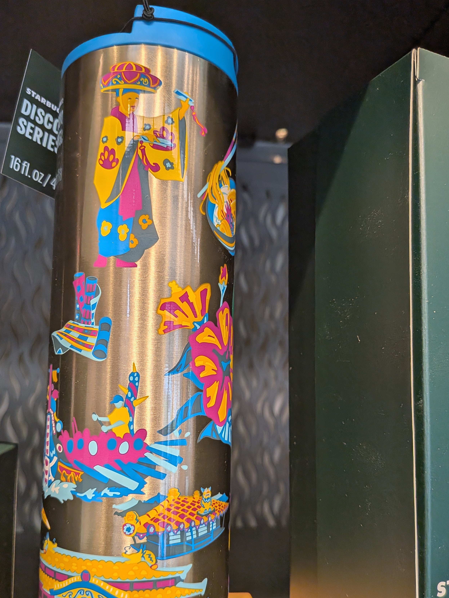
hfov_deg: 48.2
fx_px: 501
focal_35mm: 29
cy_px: 338
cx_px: 227
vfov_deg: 61.4
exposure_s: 1/603
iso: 32
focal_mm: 4.53
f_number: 1.7
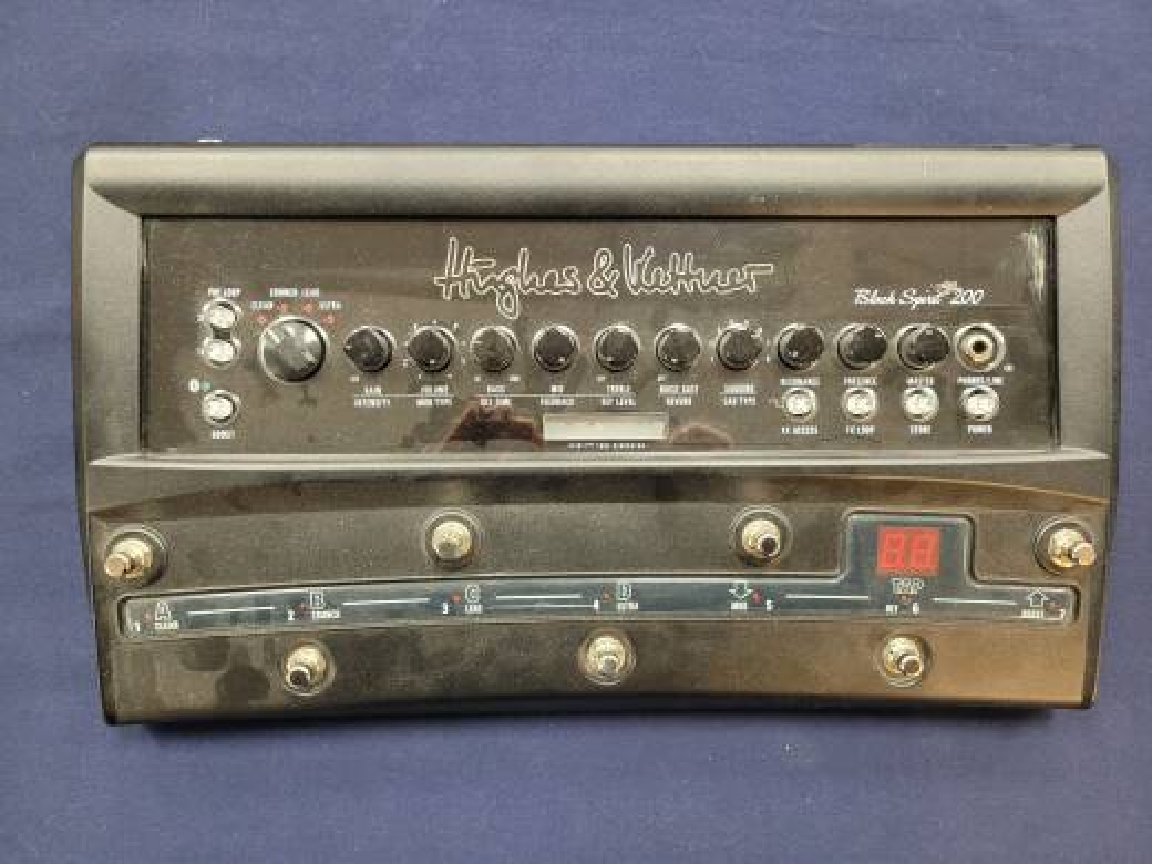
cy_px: 432
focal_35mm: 26
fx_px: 865
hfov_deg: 67.3
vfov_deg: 53.1
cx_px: 576
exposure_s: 1/40
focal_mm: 5.4
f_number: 1.8
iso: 640
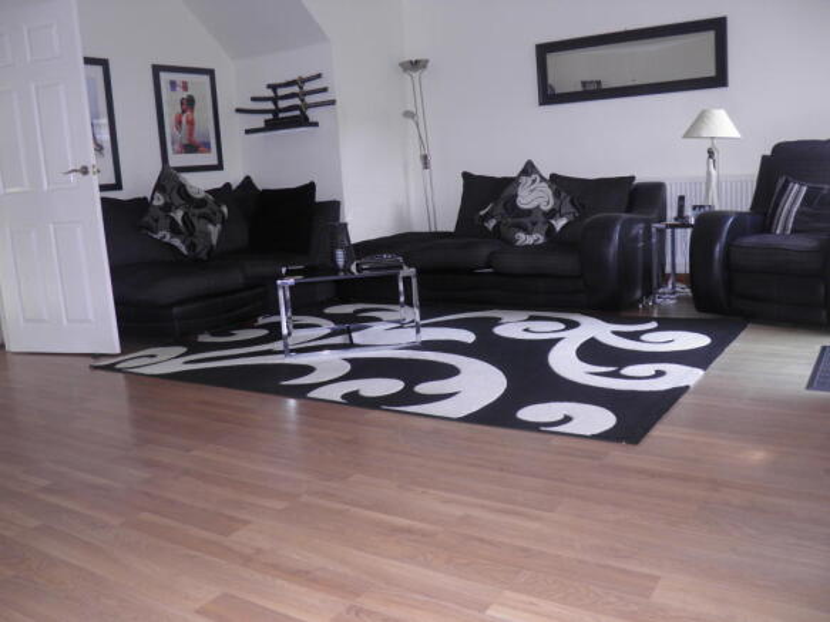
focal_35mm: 30
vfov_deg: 46.8
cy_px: 311
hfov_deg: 60.0
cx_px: 415
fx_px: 719
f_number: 3
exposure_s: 1/40
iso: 100
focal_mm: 5.5
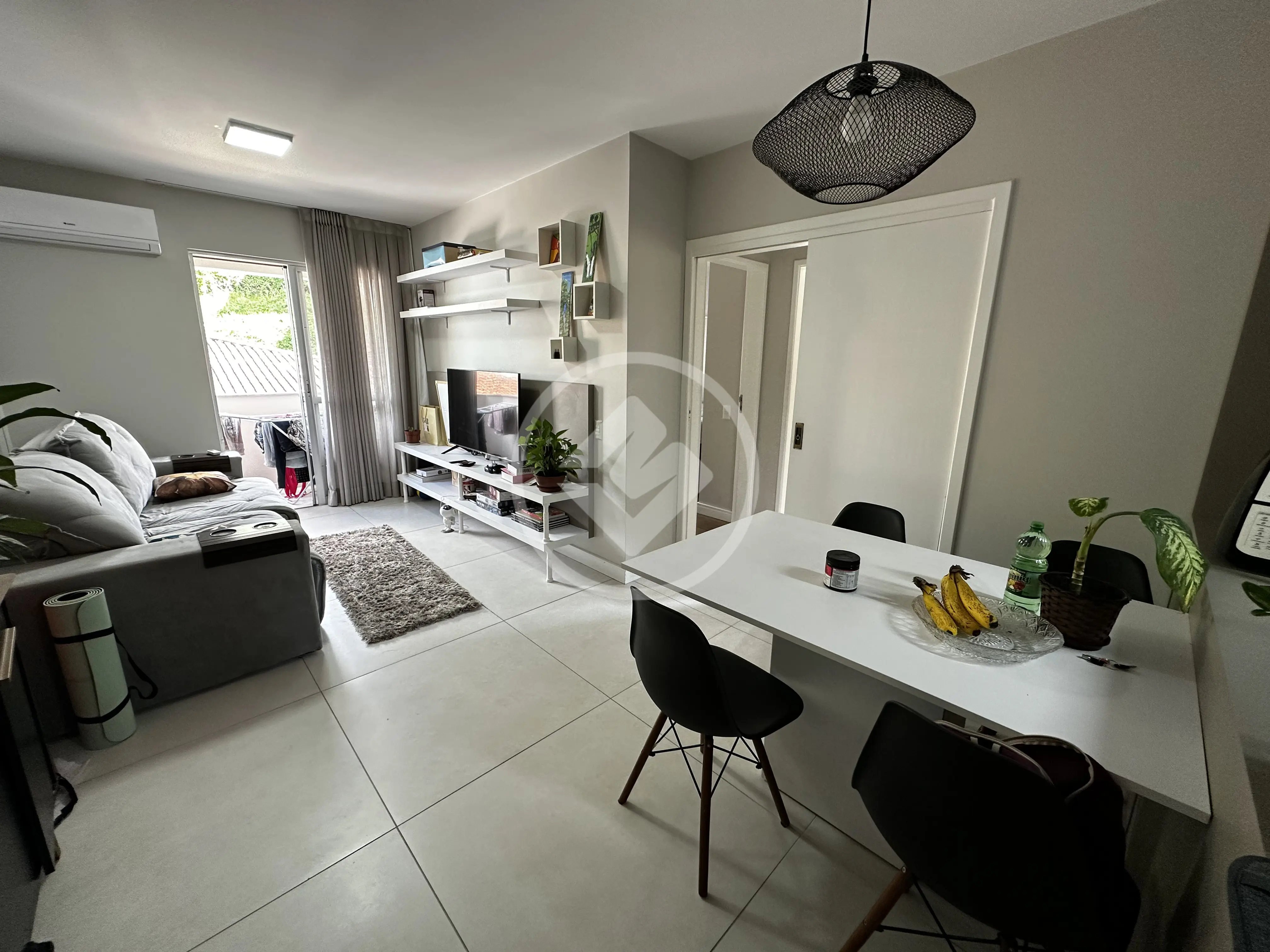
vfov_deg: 85.7
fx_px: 514
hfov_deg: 102.1
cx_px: 635
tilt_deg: -13.4
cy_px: 476
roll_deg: -1.2
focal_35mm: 14
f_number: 2.2
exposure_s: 1/60
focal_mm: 2.22
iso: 160
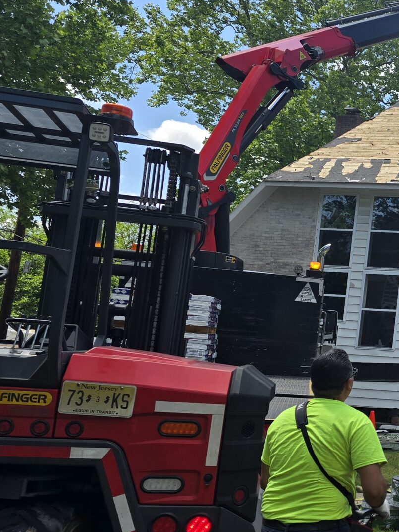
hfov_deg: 21.8
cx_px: 612
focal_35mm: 55
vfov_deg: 34.9
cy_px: 275
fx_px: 845
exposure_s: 1/585
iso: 12
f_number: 1.7
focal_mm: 6.3
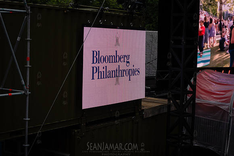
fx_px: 455
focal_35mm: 70
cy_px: 78
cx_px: 117
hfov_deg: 28.8
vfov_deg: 19.5
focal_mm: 70
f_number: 5.6
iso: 500
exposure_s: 1/1000
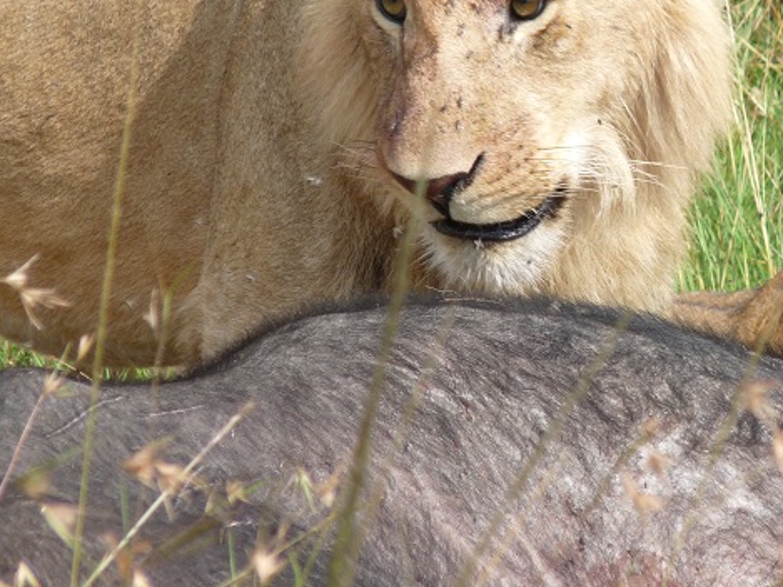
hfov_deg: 2.8
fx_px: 16041
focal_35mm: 709
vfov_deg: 2.1
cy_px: 158
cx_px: 513
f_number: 5.6
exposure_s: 1/320
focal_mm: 84.5
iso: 100
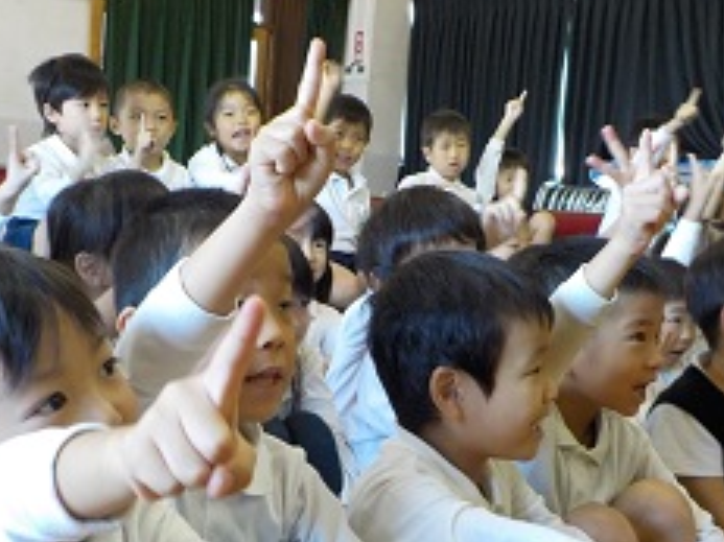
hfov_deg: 35.5
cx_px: 301
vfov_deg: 26.8
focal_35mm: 54
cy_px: 385
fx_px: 1129
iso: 360
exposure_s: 1/30
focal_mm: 4.1
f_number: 3.3
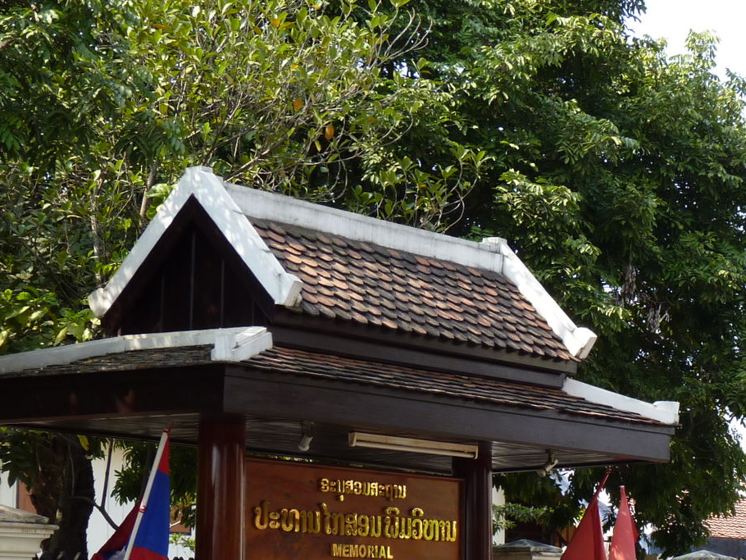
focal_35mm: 116
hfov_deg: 16.8
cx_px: 612
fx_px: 2501
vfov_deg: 12.7
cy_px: 419
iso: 80
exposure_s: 1/160
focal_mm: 9.9
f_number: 4
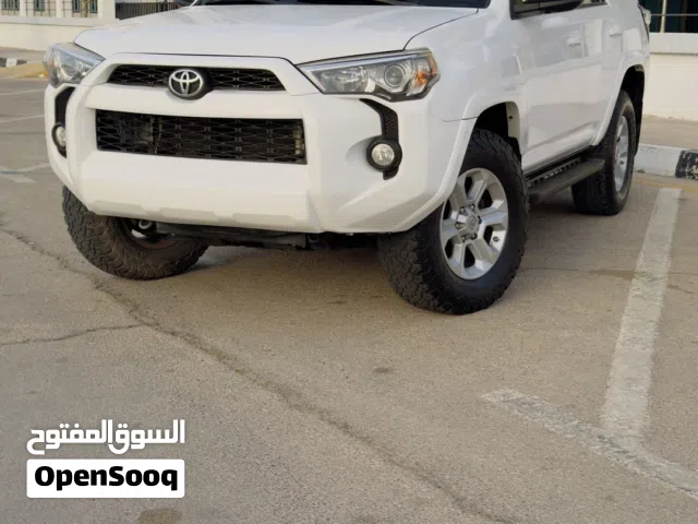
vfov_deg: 40.7
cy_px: 262
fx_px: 706
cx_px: 349
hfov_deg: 52.6
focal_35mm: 35
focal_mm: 6.76
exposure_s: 1/1757
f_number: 1.78
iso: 100
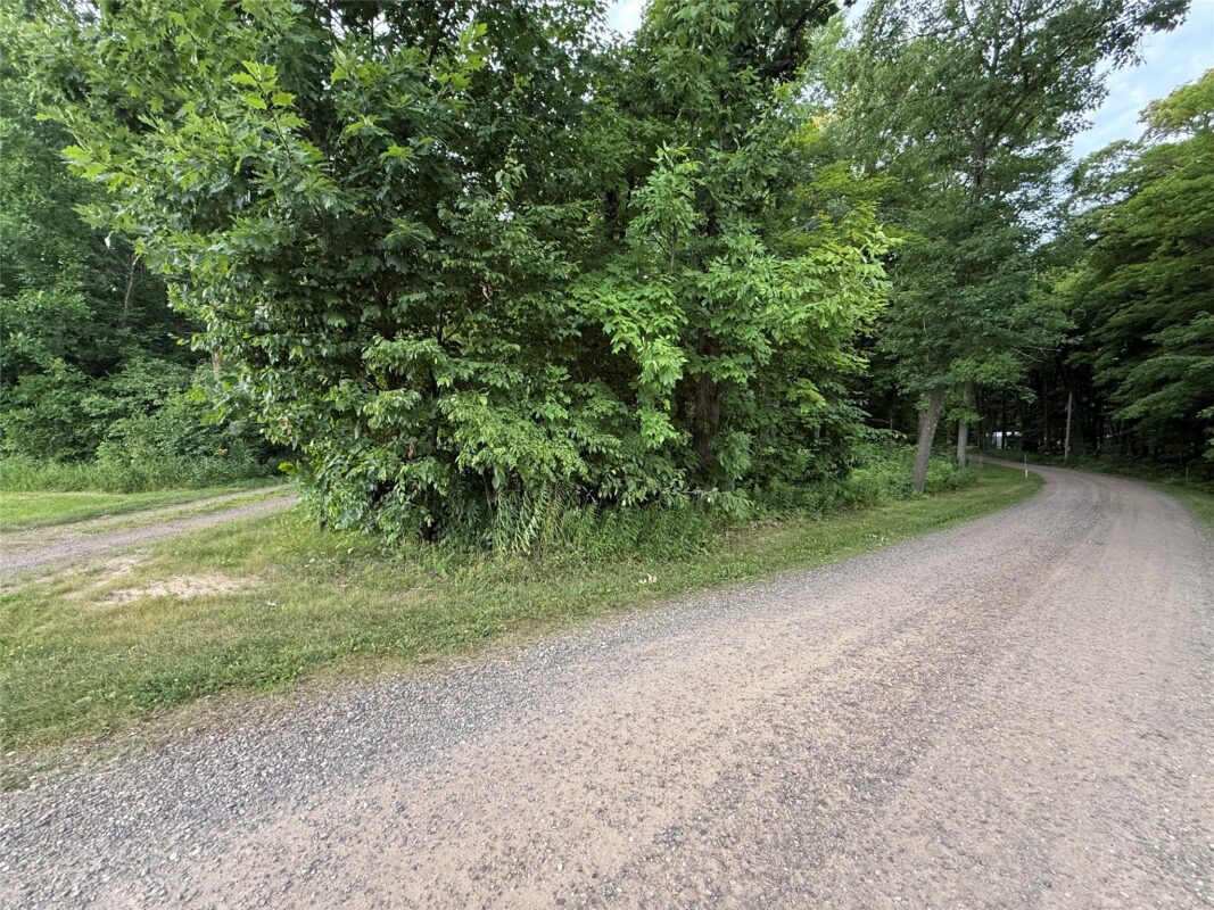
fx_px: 491
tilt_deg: -0.8
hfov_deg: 102.1
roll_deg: -0.9
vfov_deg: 85.7
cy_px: 455
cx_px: 607
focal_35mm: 14
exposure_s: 1/99
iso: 160
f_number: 2.2
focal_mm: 2.22
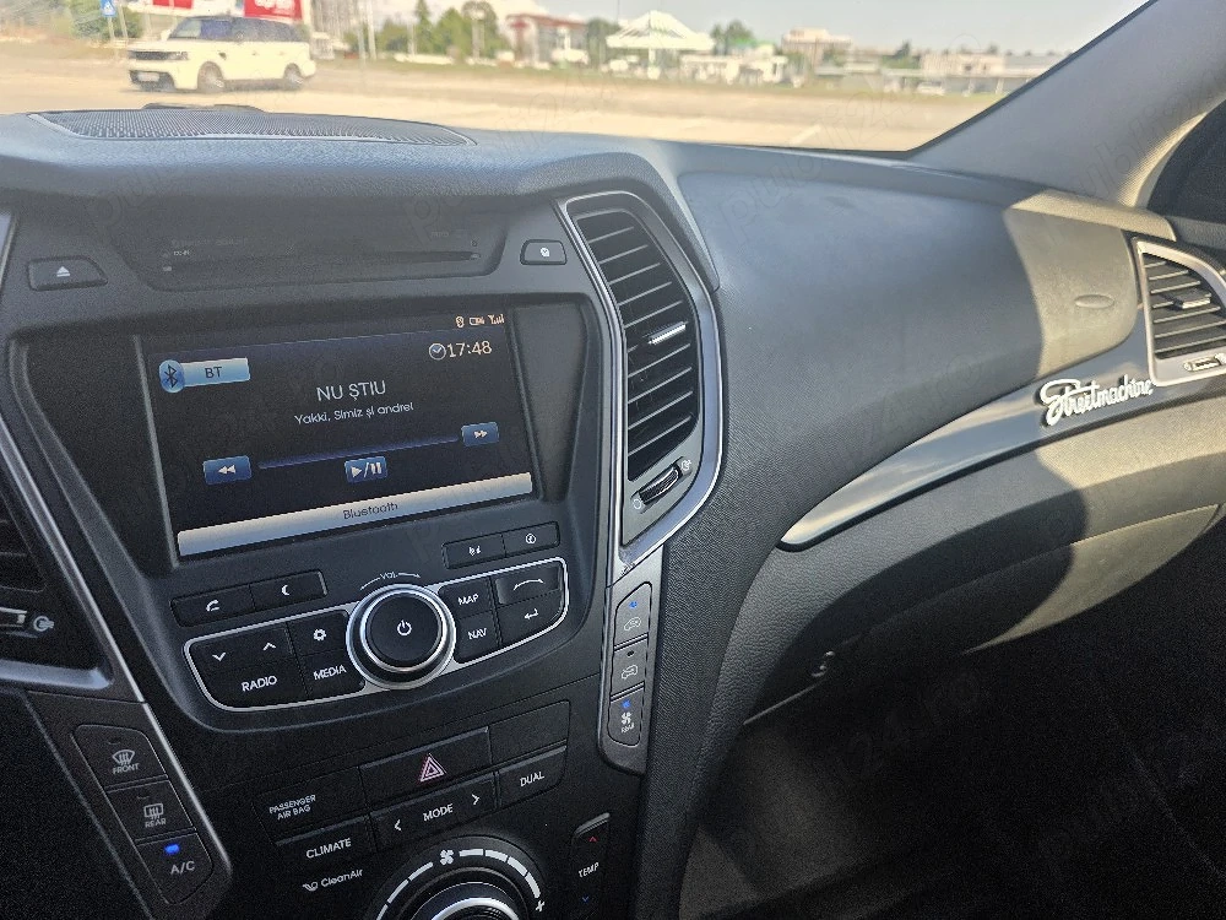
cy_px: 460
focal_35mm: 23
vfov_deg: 58.9
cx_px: 613
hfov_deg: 73.9
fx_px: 815
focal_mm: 6.3
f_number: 1.7
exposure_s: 1/370
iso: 32
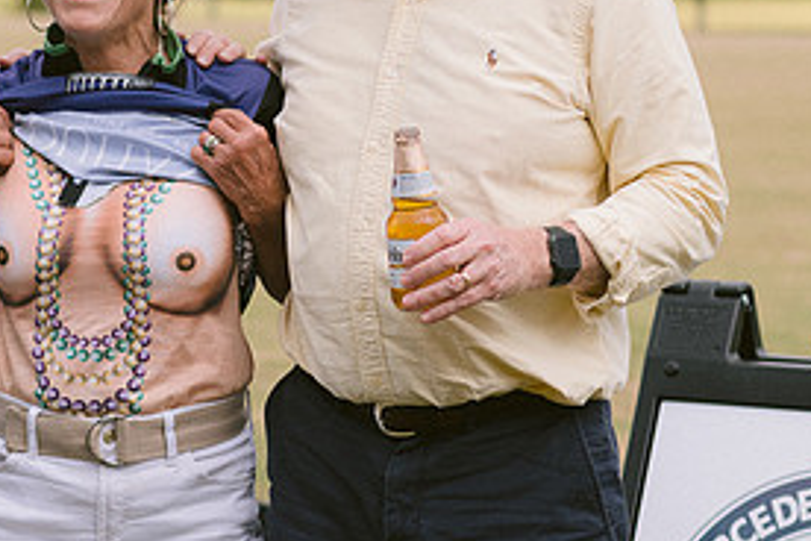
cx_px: 145
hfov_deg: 12.8
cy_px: 416
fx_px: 3604
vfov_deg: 8.6
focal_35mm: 160
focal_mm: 50
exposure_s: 1/8000
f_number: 2.8
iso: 200
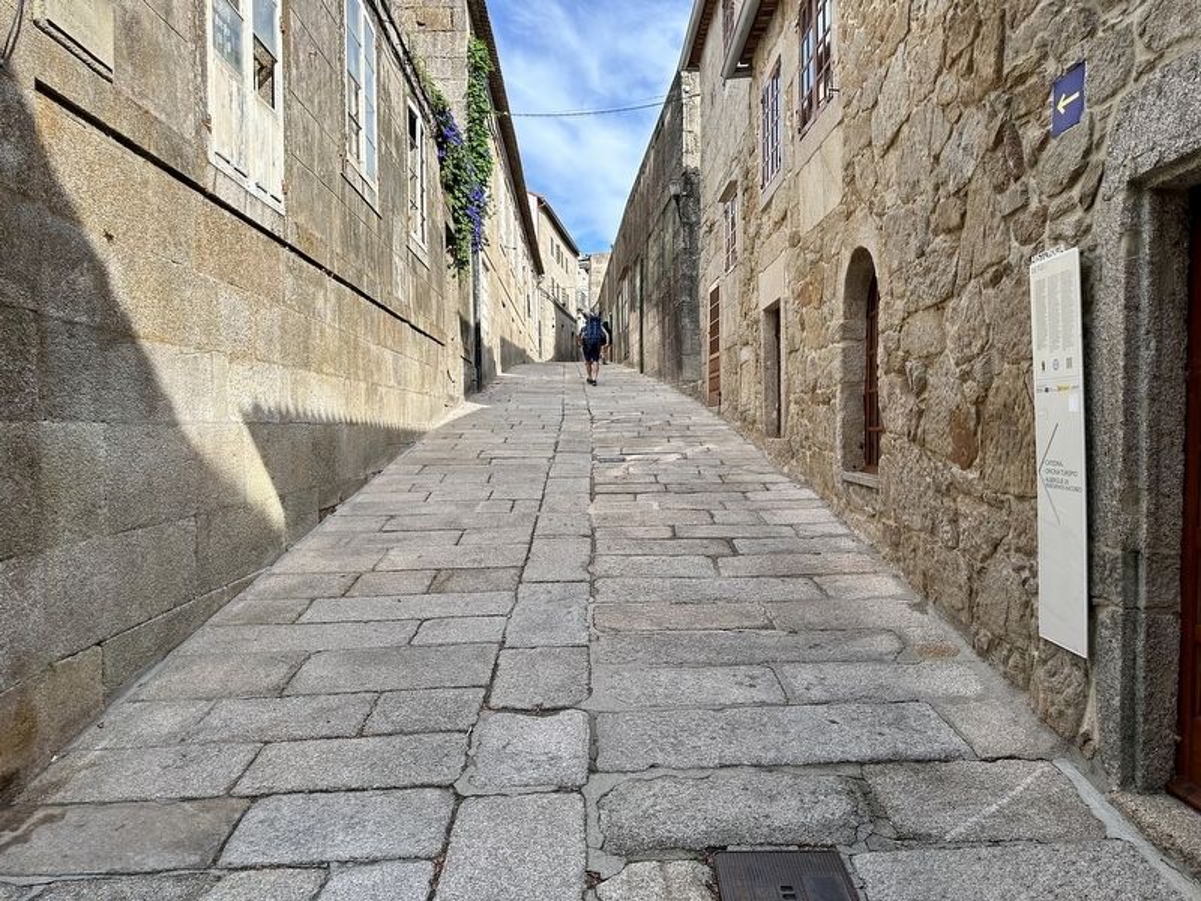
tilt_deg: -1.5
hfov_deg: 71.6
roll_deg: -0.1
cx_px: 600
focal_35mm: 24
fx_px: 833
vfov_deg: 56.8
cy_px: 450
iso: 80
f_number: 1.78
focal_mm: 6.86
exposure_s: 1/1587
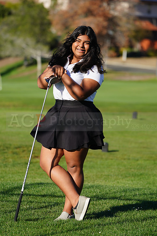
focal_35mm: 200
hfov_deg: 6.9
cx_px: 78
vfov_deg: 10.3
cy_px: 118
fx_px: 1307
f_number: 5.6
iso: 100
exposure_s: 1/500
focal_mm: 200
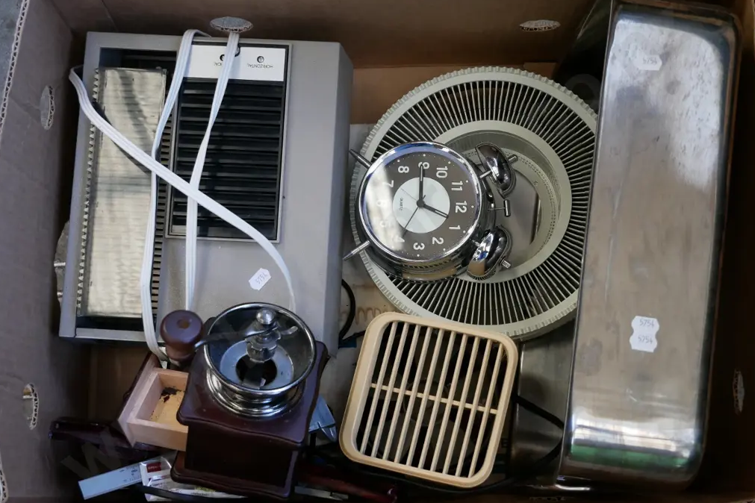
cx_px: 376
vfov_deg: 23.0
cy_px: 249
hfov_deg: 33.9
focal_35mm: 59
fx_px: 1237
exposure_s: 1/60
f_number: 4.7
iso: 1000
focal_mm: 28
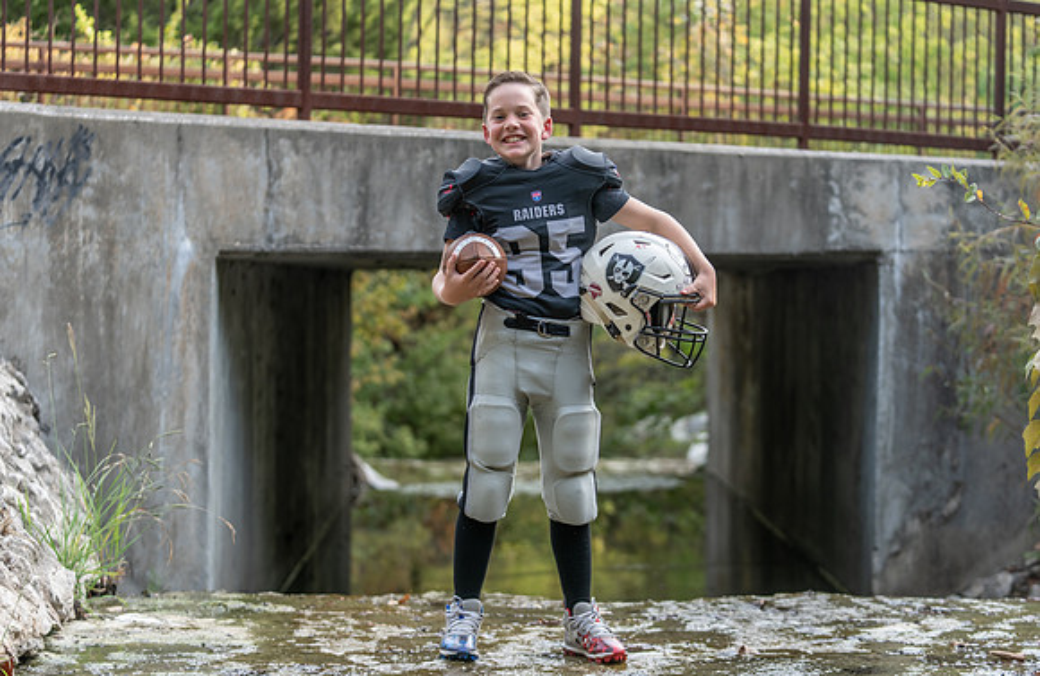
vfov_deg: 17.2
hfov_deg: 26.3
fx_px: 2228
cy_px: 314
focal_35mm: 78
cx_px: 544
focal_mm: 70
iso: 160
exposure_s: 1/320
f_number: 2.8
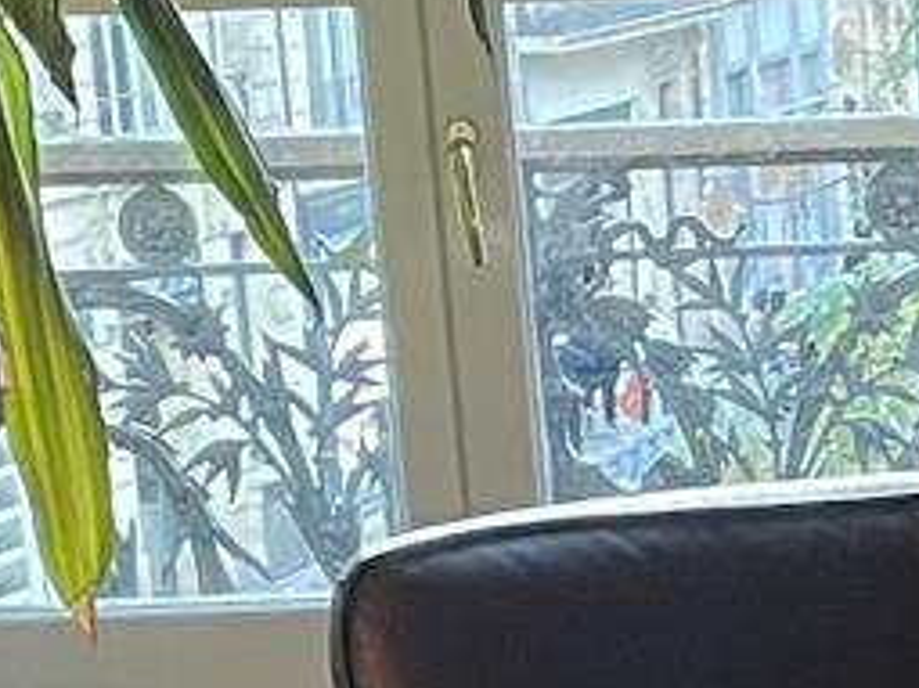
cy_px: 1354
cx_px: 1366
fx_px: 5201
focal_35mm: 196
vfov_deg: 7.3
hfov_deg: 9.8
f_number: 1.6
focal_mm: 4.2
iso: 320
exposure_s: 1/50
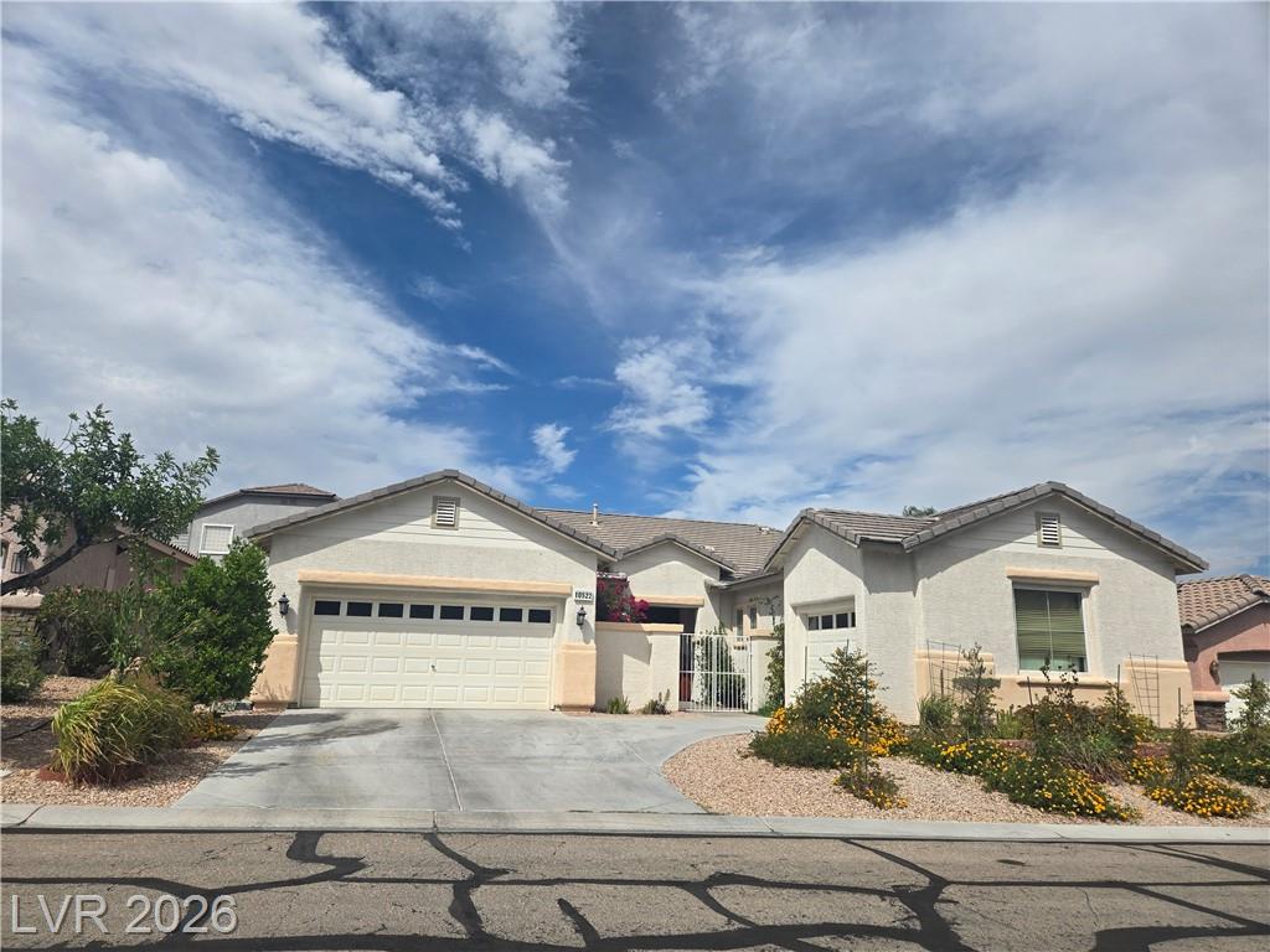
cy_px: 476
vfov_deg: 58.9
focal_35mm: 23
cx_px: 635
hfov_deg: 73.9
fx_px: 844
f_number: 1.8
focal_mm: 5.4
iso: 25
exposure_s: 1/3707
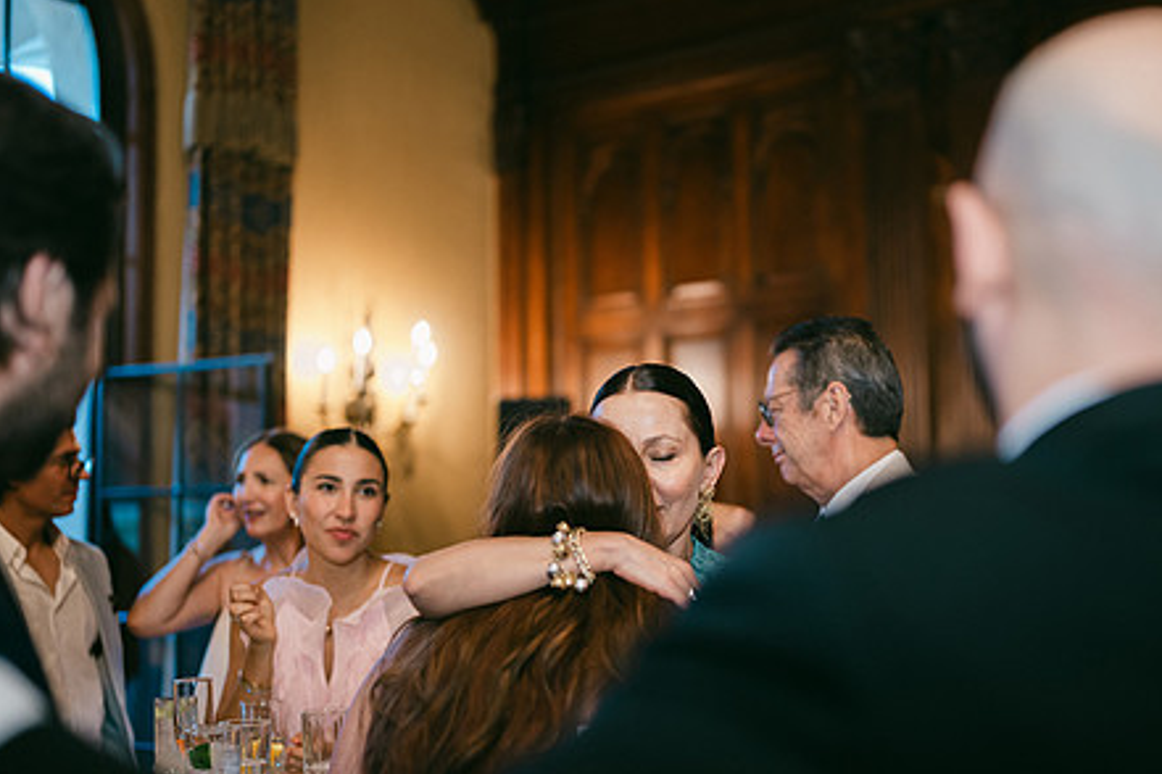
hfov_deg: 42.6
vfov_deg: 29.2
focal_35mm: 46
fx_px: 1485
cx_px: 667
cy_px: 441
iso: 640
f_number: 1.2
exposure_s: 1/125
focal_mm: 35
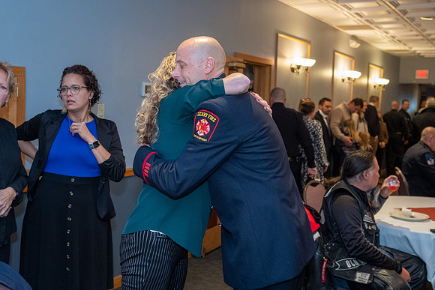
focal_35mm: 42
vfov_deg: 31.9
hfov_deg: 46.3
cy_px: 141
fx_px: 508
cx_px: 208
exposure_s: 1/125
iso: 1600
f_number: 2.8
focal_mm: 23
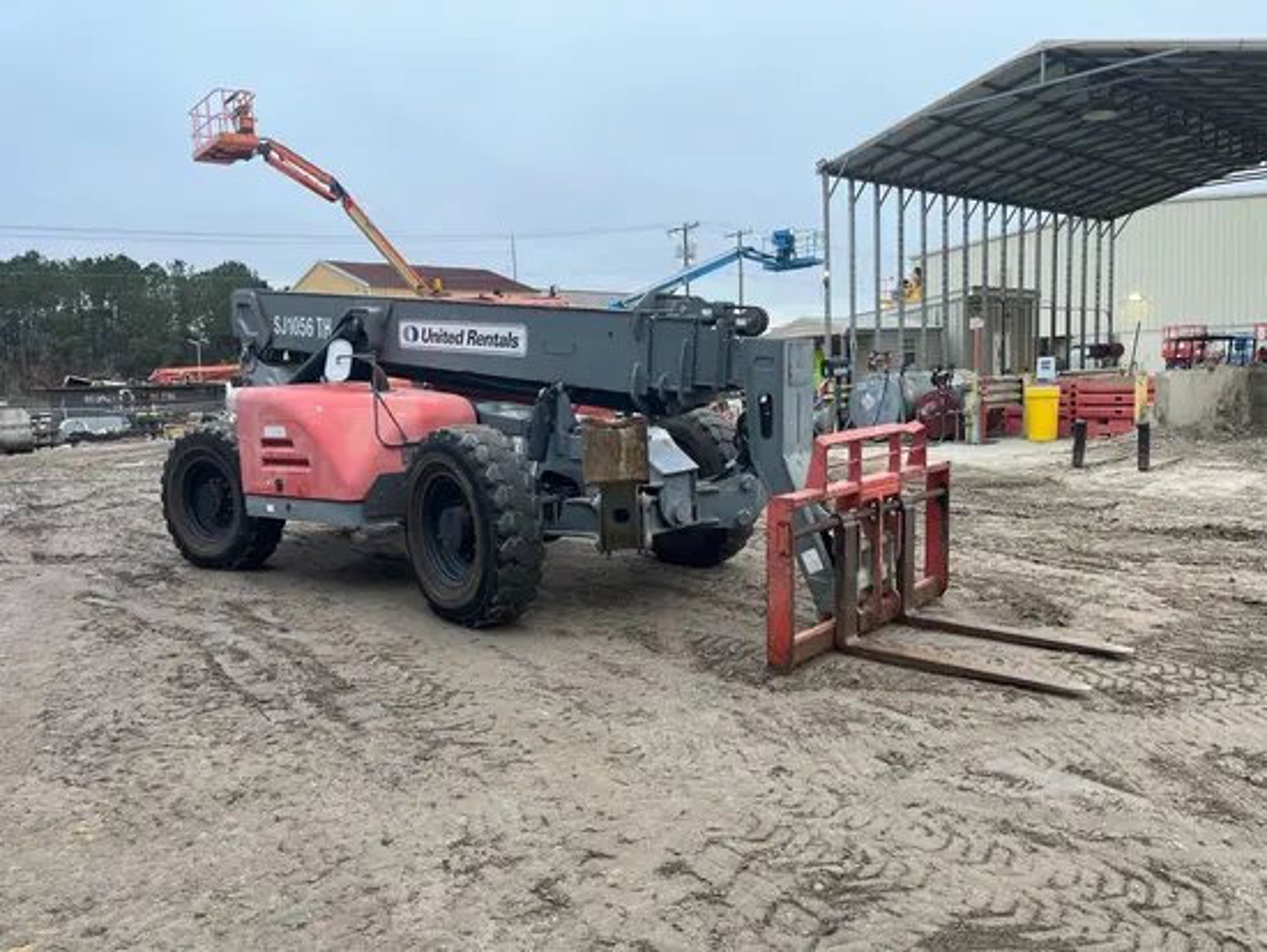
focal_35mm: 26
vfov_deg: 53.1
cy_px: 476
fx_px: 952
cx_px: 634
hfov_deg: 67.3
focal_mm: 5.1
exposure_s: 1/200
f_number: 1.6
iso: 40
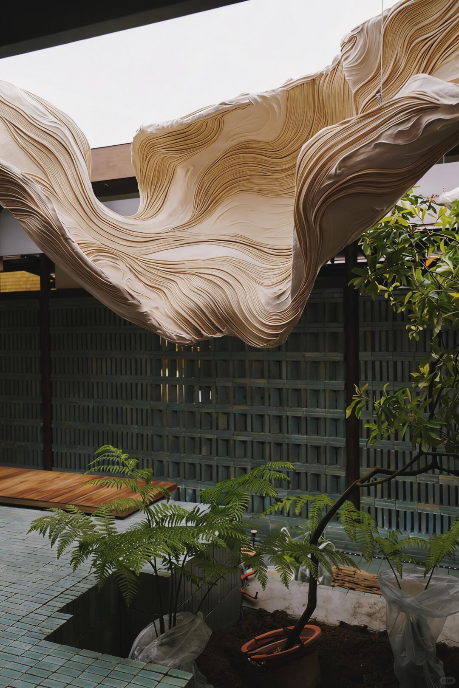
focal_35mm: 30
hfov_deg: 43.6
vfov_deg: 61.9
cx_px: 230
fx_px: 574
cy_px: 344
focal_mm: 30
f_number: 4
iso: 320
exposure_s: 1/80
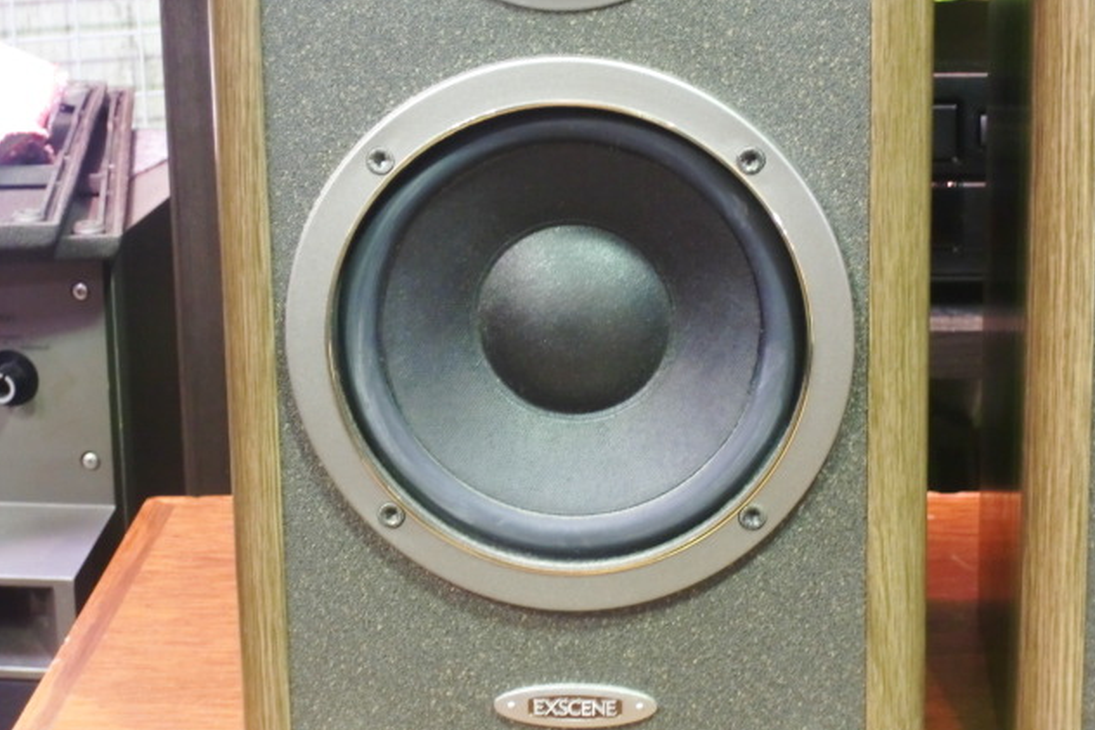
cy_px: 326
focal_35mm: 98
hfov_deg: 20.8
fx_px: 2980
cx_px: 553
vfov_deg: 14.0
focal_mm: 16.5
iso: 400
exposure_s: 1/4
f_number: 5.2
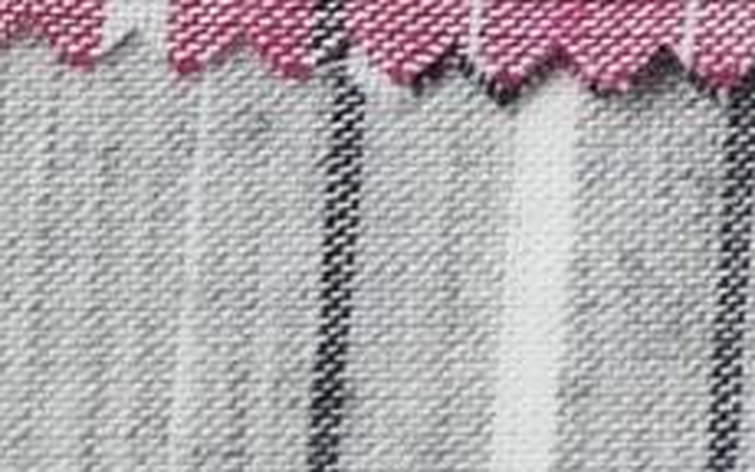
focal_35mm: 369
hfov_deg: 5.5
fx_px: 7596
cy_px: -906
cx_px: 1677
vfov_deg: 3.5
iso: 50
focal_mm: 6.68
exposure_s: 1/140
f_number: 1.44
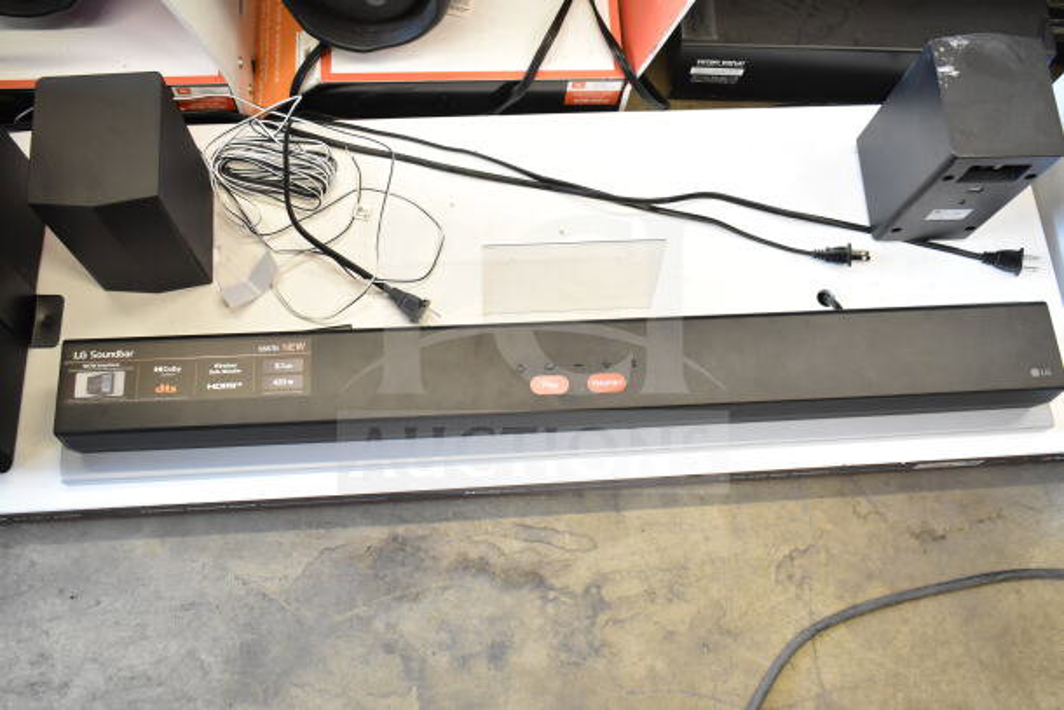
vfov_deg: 40.0
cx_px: 532
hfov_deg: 57.2
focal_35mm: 33
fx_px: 976
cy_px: 355
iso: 1600
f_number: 4
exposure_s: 1/60
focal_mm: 22
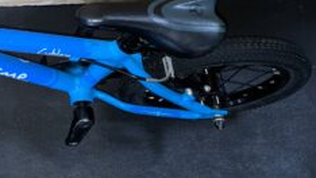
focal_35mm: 58
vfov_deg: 20.2
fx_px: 486
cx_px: 15
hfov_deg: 33.5
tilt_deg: -66.4
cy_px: 5
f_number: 1.6
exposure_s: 1/20
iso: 50
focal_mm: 4.2
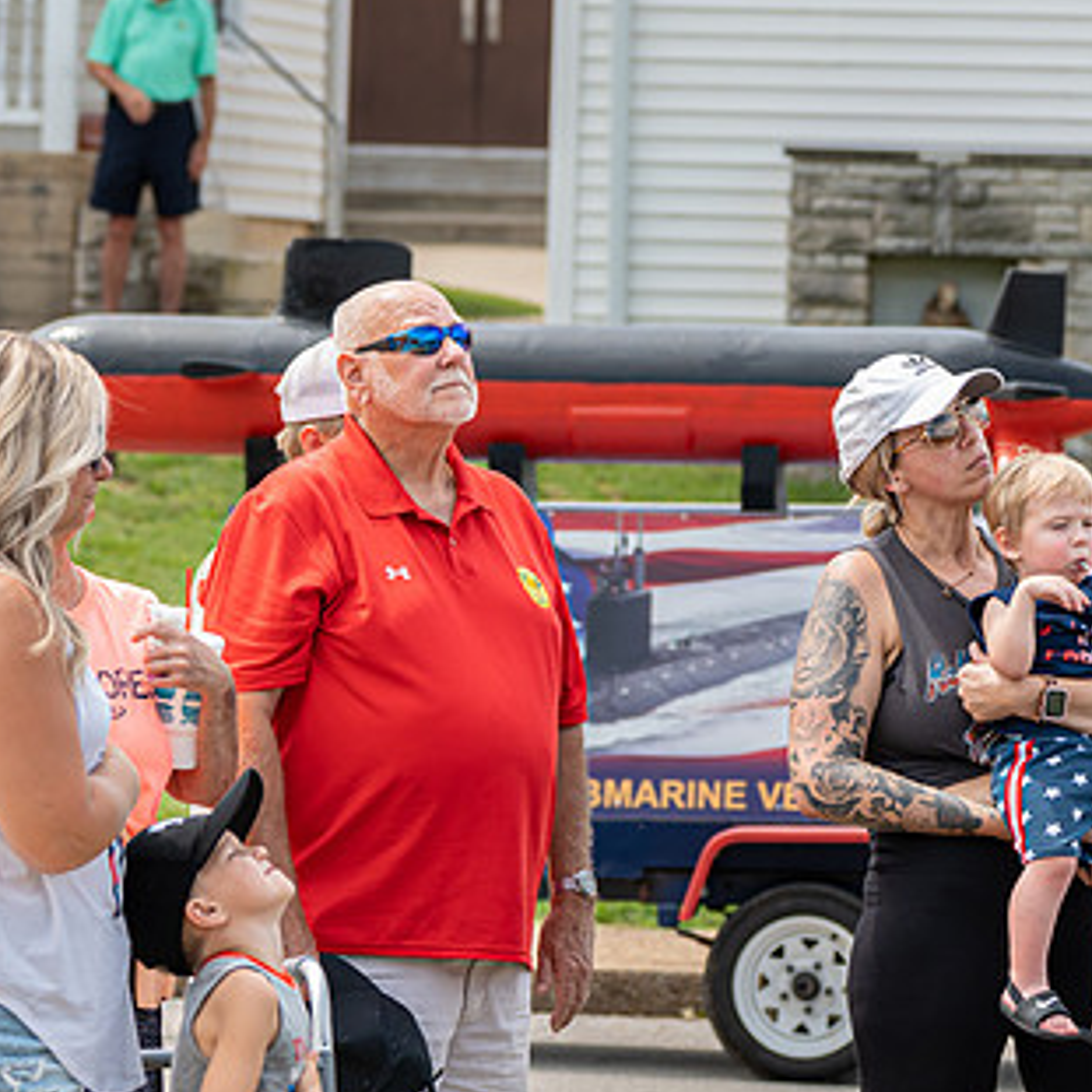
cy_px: 361
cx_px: 441
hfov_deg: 5.9
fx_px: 10600
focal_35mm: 297
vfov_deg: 5.9
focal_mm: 141
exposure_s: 1/640
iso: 400
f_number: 6.3
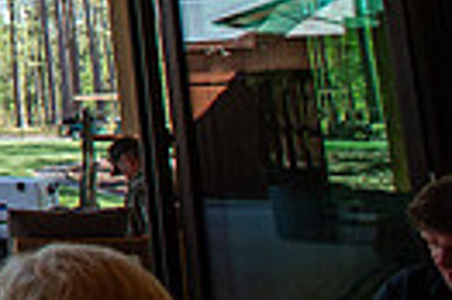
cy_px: -52
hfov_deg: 16.8
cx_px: -531
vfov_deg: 17.4
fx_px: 940
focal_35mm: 75
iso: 110
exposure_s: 1/125
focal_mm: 17
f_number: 5.6
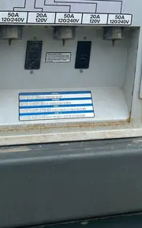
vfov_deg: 25.8
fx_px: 435
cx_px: 143
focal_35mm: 70
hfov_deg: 18.1
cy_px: -56
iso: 32
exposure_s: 1/1114
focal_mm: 4.25
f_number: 1.8
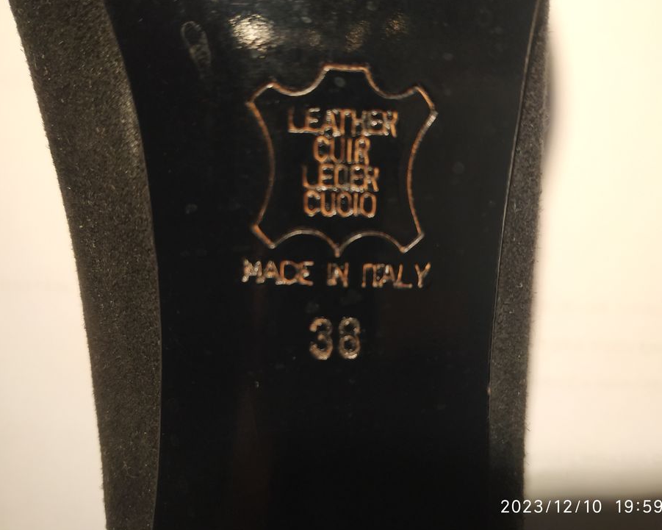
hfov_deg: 66.0
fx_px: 509
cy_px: 261
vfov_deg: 54.9
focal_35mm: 26
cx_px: 318
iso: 320
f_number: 1.9
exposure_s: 1/100
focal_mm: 3.94
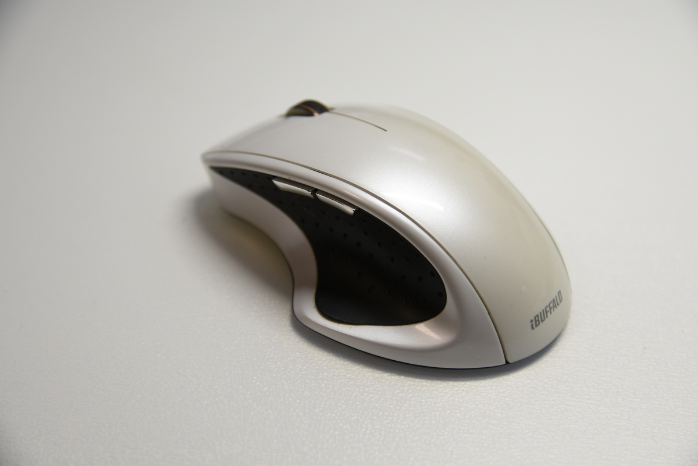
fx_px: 1339
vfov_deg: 19.8
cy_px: 233
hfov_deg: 29.2
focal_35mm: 69
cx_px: 349
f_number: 3.5
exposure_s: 1/50
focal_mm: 46
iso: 100
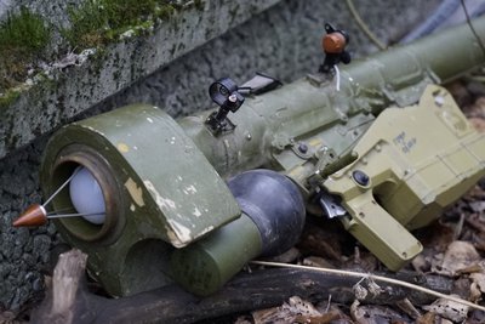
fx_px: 822
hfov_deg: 32.9
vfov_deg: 22.3
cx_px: 242
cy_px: 162
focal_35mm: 61
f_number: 4
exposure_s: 1/160
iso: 10000
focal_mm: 61
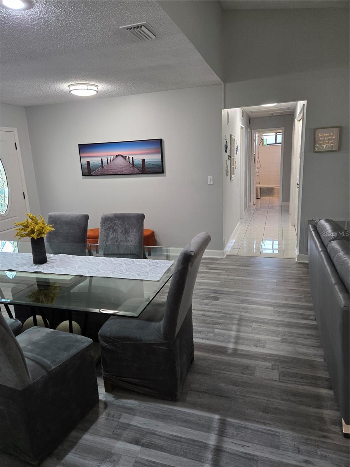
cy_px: 234
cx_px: 175
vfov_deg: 73.9
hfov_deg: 58.9
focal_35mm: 23
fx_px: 310
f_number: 1.8
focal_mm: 5.4
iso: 250
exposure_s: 1/120
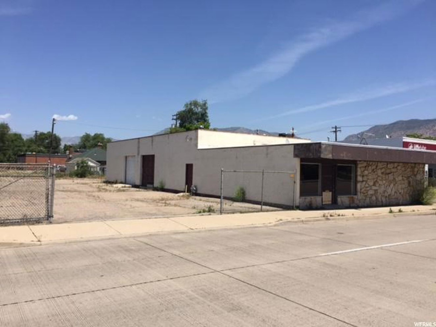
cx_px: 218
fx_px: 365
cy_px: 164
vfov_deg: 48.2
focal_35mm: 29
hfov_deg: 61.7
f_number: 2.2
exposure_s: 1/2475
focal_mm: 4.15
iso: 32
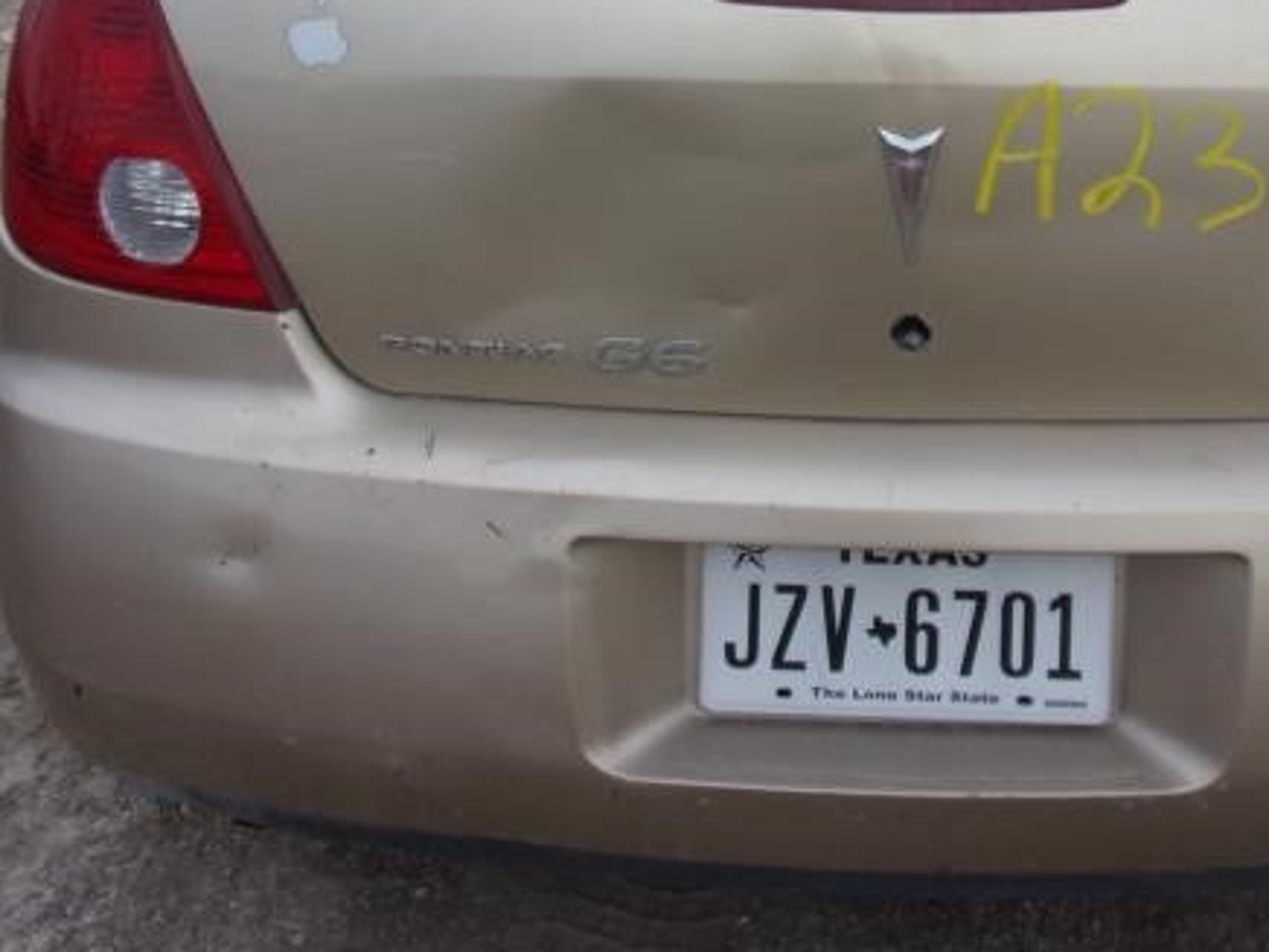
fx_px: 1613
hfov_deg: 42.2
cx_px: 882
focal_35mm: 44
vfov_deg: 31.5
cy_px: 111
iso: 80
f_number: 3.3
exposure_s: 1/80
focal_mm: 4.3
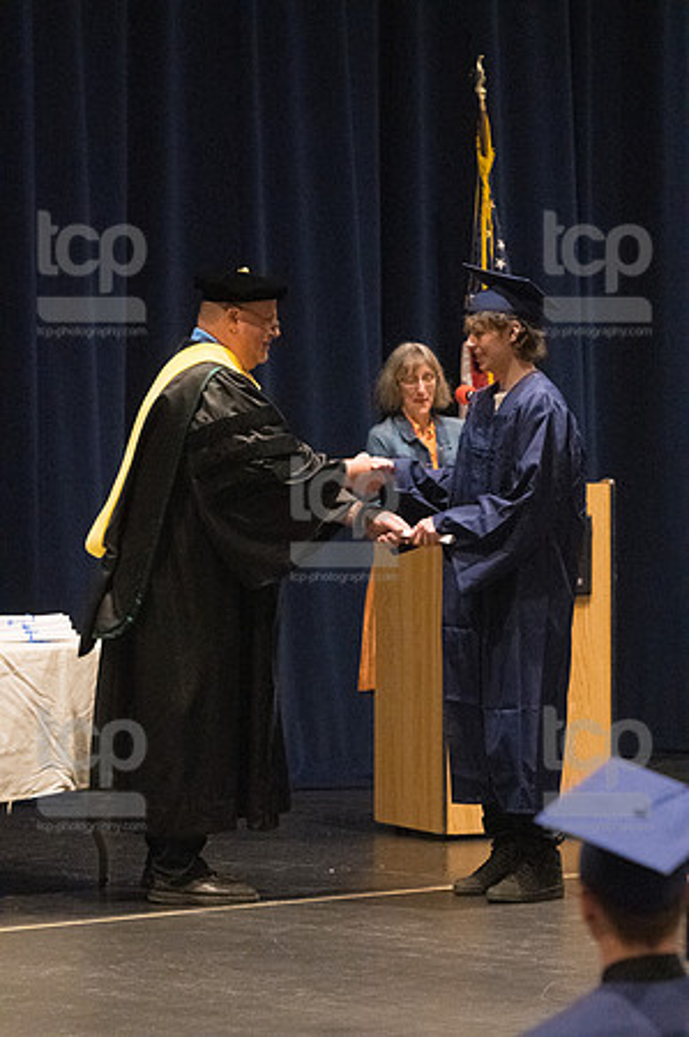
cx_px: 344
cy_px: 518
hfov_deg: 6.8
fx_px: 5812
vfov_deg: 10.2
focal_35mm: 202
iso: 8000
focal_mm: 135
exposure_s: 1/250
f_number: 4.5
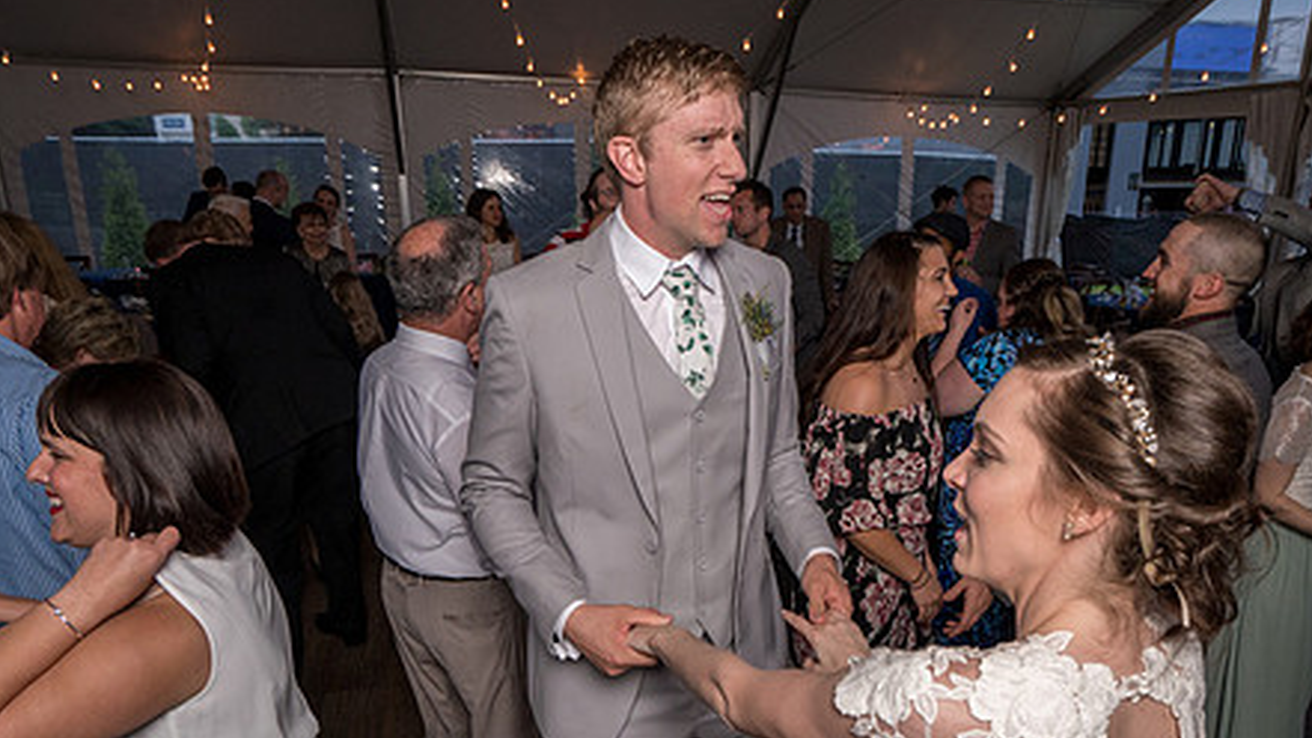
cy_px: 521
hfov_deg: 71.8
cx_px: 710
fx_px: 904
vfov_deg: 43.4
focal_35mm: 26
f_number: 5.6
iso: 2000
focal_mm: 17
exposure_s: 1/200
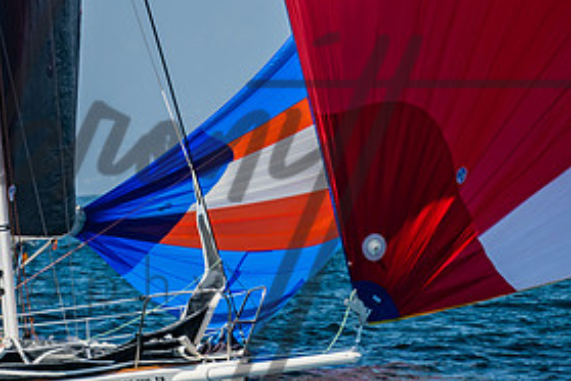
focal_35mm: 656
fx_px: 10404
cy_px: 24
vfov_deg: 2.1
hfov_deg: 3.1
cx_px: -56
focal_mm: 200
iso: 160
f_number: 6.3
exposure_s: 1/400
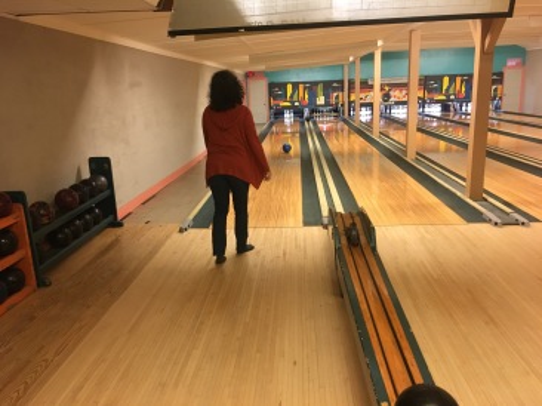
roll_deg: +2.5
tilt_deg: -14.4
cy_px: 203
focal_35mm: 29
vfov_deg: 48.2
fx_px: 454
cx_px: 271
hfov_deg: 61.7
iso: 200
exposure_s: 1/30
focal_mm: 4.15
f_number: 2.2
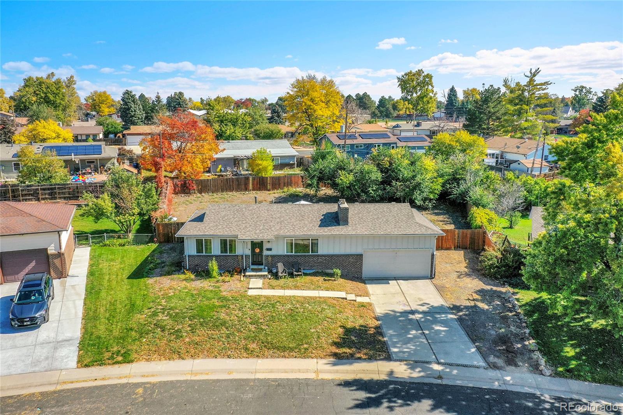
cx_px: 312
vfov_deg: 46.4
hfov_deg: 65.5
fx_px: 484
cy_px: 208
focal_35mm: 28
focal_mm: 10.26
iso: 100
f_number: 5.6
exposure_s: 1/500
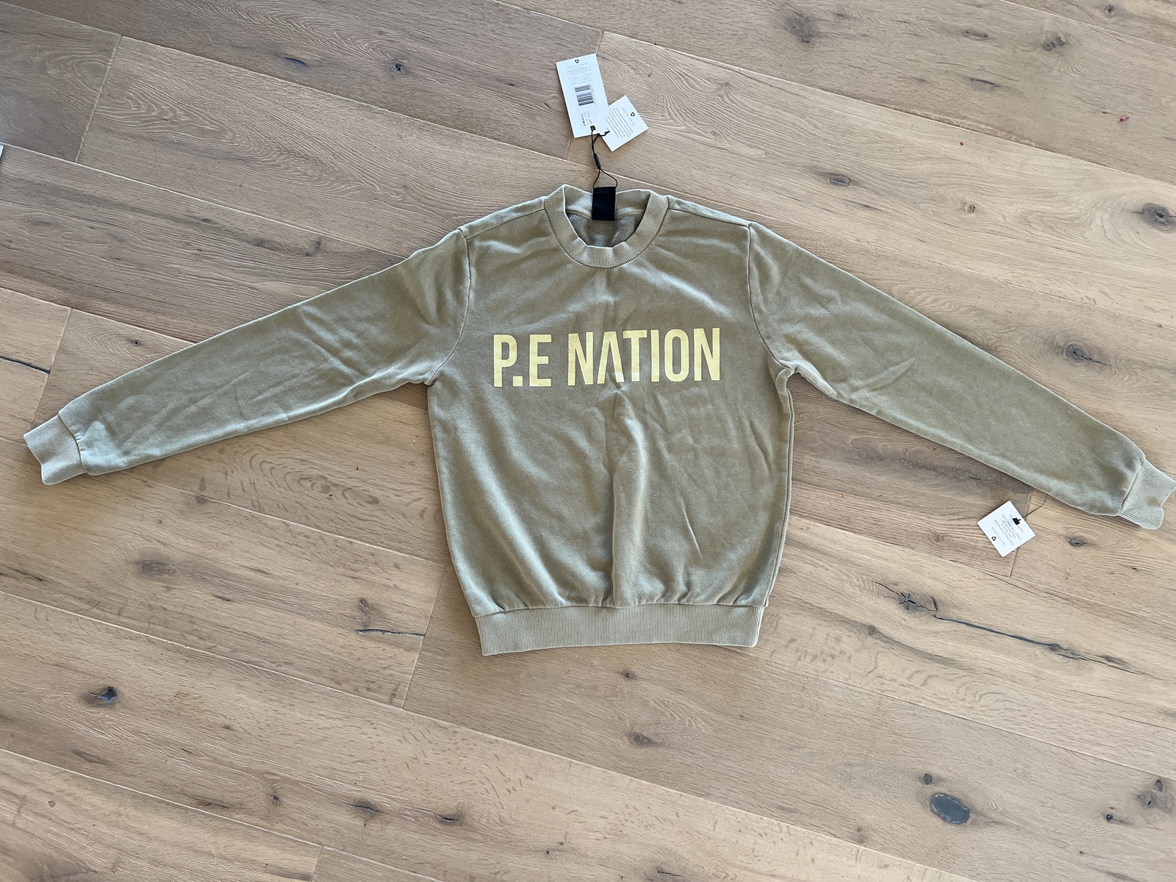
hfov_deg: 67.3
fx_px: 883
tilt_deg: -84.9
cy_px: 441
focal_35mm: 26
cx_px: 588
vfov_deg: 53.1
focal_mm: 5.7
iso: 125
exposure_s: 1/105
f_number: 1.5
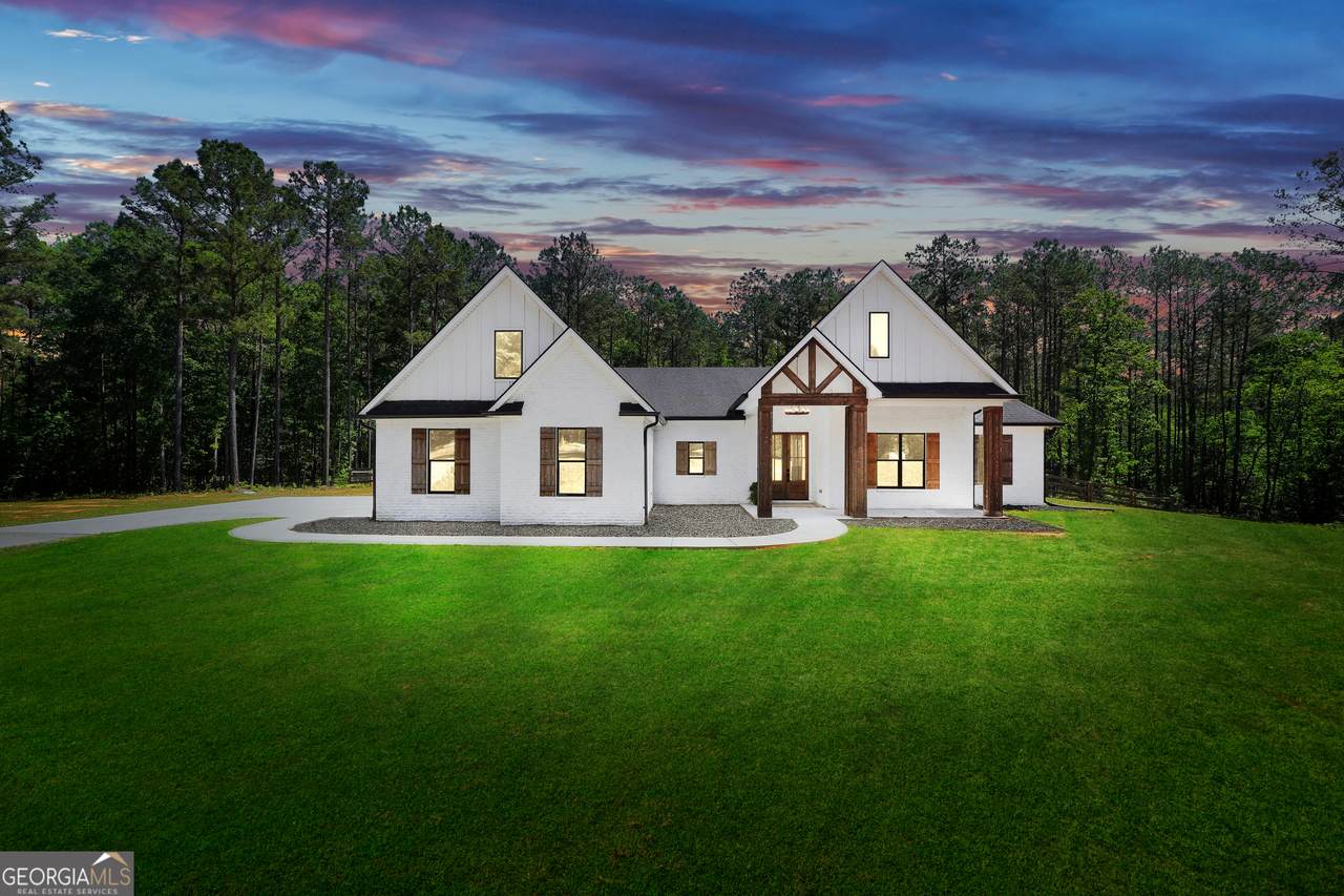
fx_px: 644
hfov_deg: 92.4
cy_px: 448
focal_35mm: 17
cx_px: 672
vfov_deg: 69.6
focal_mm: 11.5
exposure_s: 1/160
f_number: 10
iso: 100
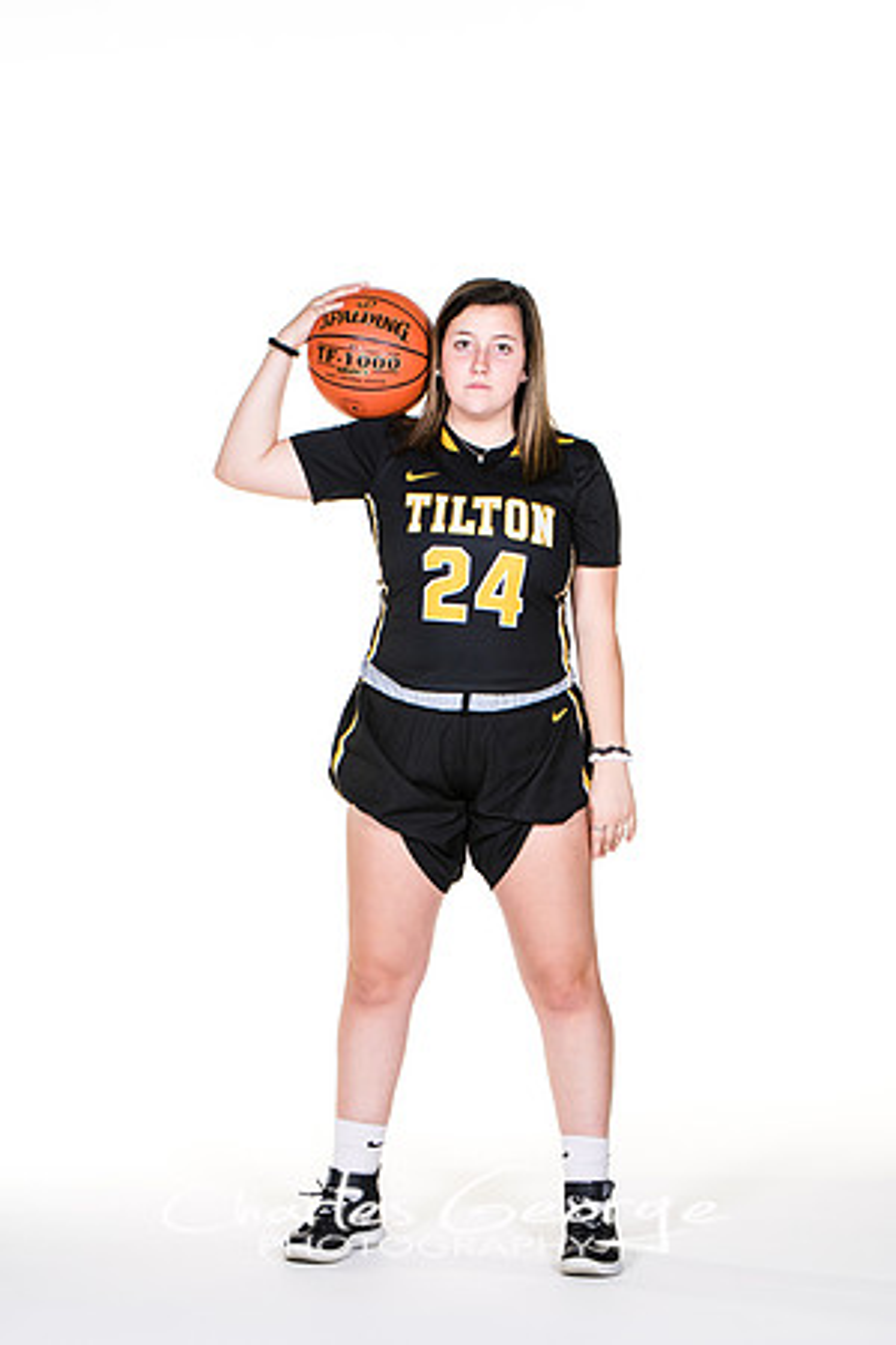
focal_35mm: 117
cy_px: 672
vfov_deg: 17.5
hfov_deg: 11.7
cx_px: 448
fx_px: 4368
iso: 200
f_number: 6.3
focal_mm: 78
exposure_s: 1/160
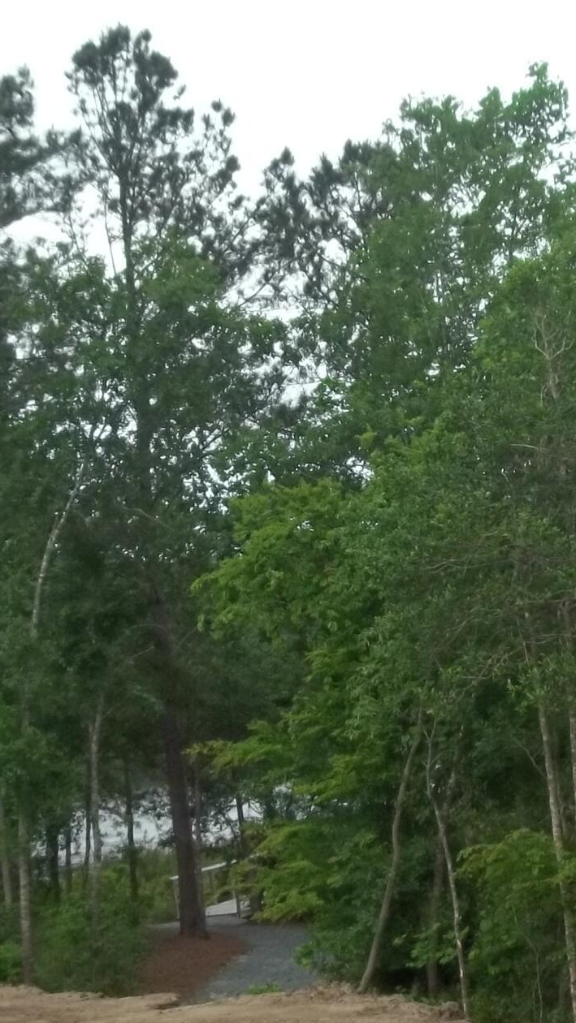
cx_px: 300
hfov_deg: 14.6
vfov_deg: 25.5
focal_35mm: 83
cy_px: 671
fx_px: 2253
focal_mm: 5.7
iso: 64
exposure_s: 1/400
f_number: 2.9
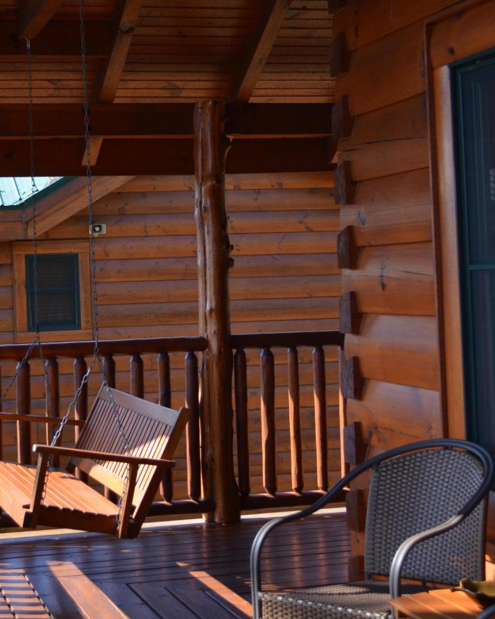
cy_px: 220
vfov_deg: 25.0
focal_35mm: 76
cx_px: 201
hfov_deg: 20.2
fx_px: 1390
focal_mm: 29
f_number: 4.5
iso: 560
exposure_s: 1/1000
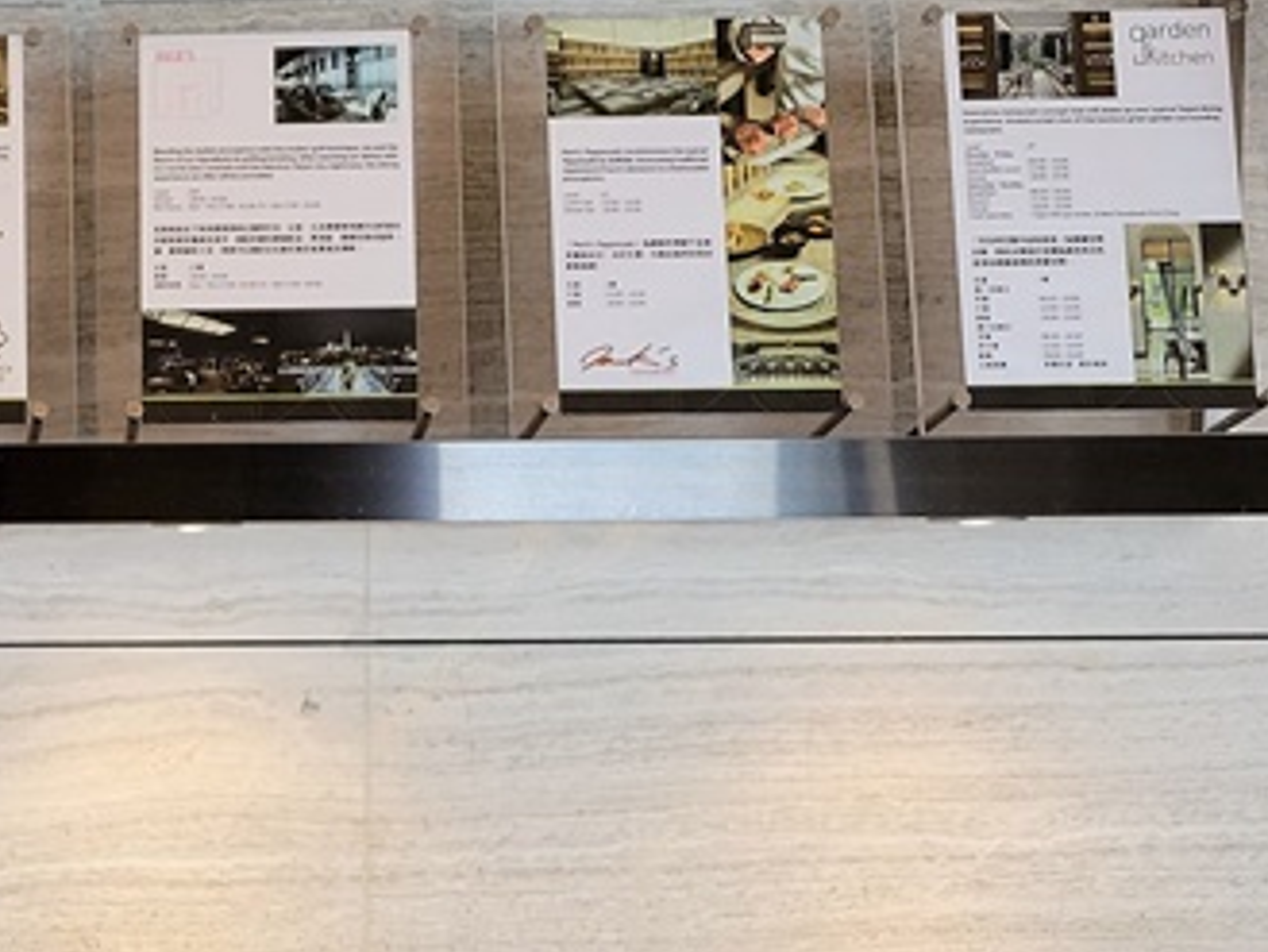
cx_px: -212
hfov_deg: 22.9
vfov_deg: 18.6
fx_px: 2895
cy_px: 678
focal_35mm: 79
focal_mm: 5.4
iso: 200
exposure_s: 1/60
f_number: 1.8
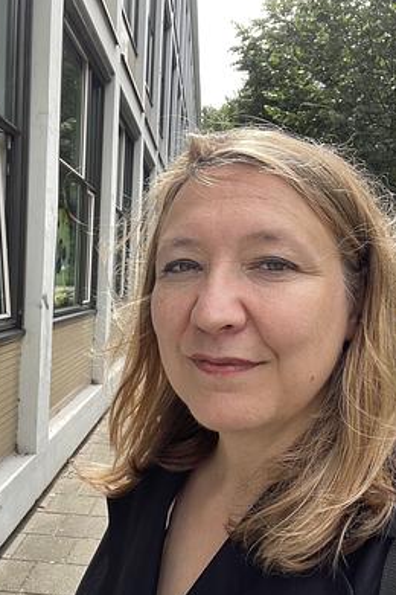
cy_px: 298
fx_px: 528
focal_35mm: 32
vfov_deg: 58.7
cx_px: 207
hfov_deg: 41.1
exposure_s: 1/225
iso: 25
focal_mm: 2.71
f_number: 2.2
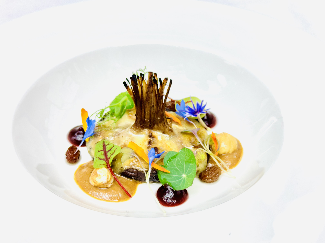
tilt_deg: -40.8
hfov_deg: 39.7
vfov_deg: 30.3
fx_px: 451
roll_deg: +1.1
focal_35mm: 48
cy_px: 122
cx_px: 162
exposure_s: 1/50
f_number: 1.78
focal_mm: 6.76
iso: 80
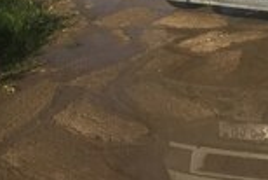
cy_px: -208
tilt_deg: +0.4
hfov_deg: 20.0
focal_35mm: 97
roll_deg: +1.7
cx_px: 303
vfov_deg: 12.1
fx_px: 723
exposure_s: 1/2825
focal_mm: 4.15
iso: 32
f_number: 2.2
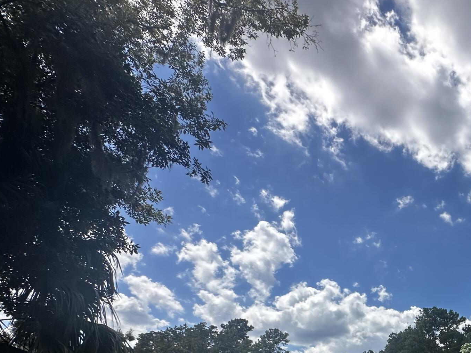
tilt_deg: +9.2
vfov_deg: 38.5
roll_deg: -0.8
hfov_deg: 45.8
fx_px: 422
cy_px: 378
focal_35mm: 31
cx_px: 501
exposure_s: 1/2212
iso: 50
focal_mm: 2.22
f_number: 2.2
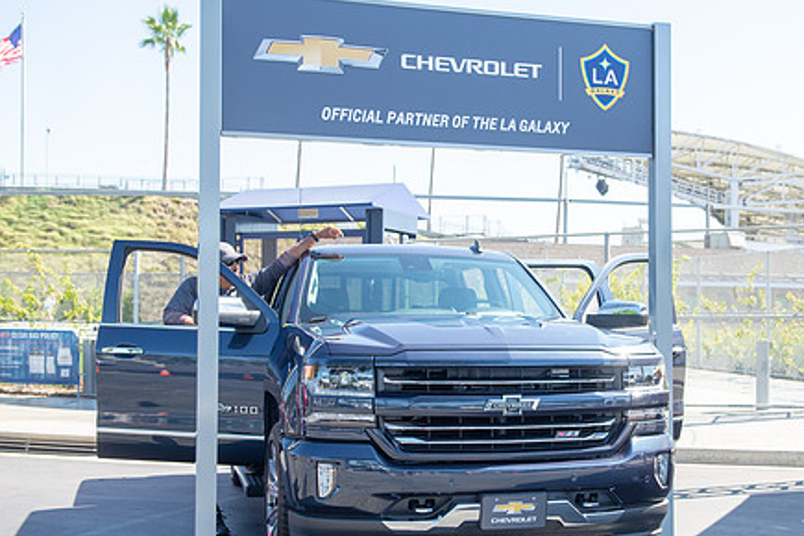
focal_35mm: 48
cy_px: 300
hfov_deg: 41.0
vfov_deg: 28.1
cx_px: 464
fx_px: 1072
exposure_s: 1/1000
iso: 250
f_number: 4
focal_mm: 36
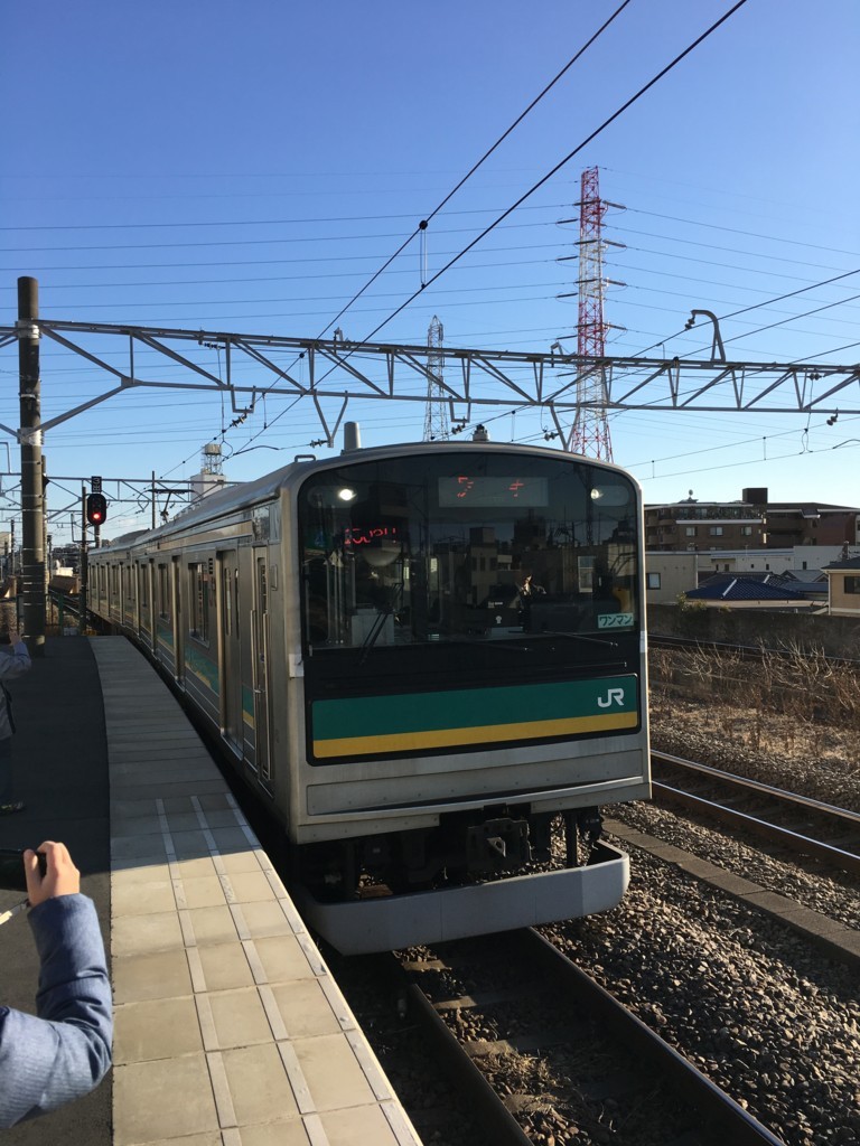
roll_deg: +1.2
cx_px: 430
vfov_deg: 61.7
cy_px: 573
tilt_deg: +0.0
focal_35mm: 29
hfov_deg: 48.2
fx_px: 961
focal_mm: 4.15
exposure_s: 1/1166
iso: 25
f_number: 2.2
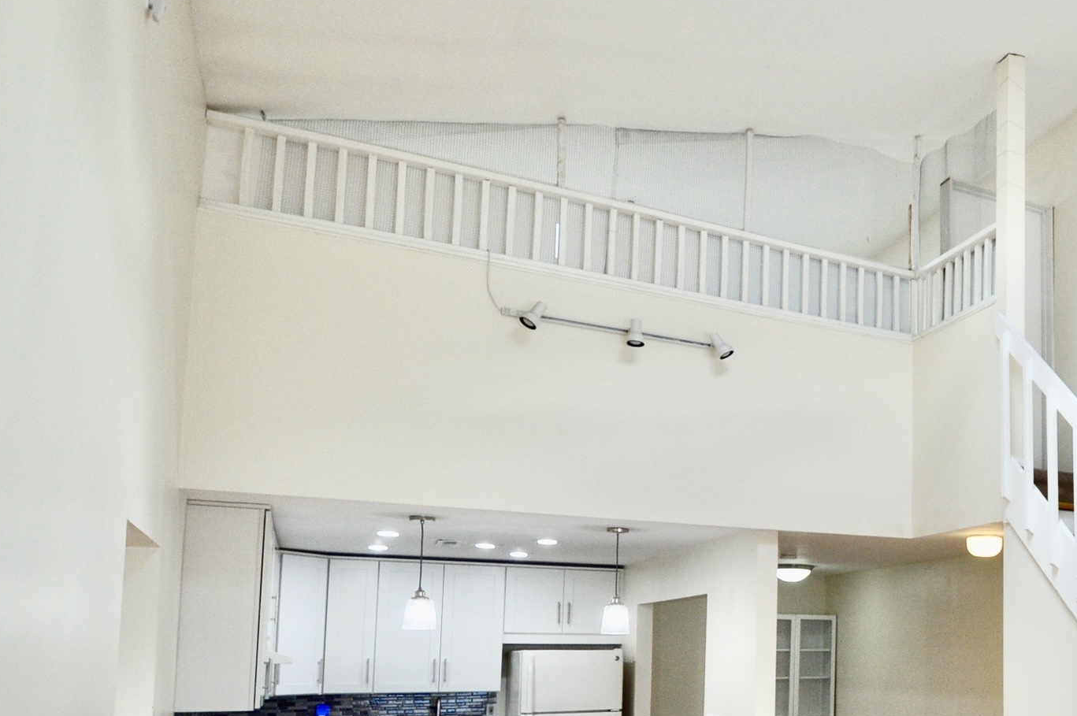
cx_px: 1085
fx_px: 986
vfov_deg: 38.2
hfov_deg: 47.3
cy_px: 587
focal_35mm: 33
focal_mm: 10
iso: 400
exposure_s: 1/100
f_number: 5
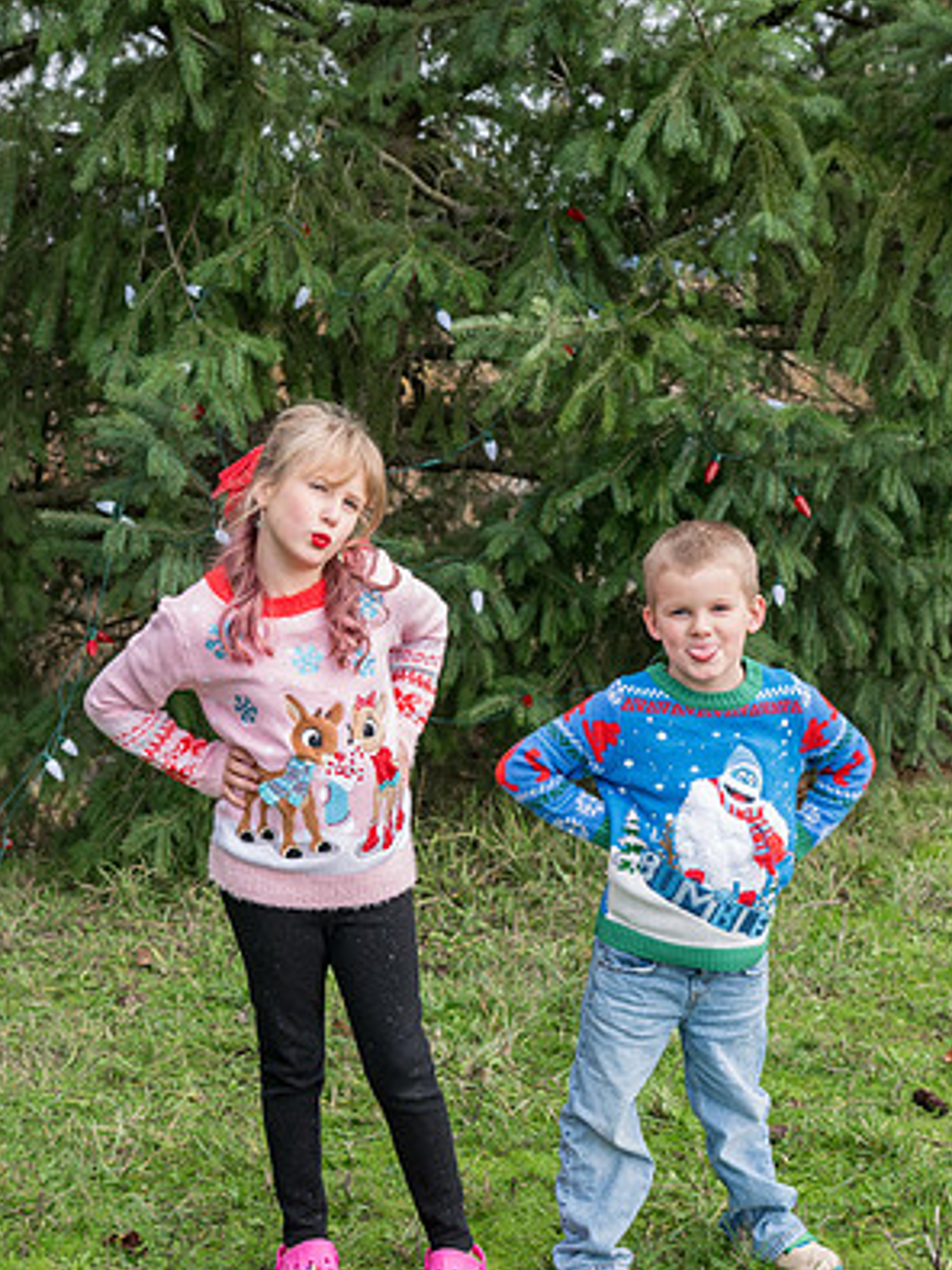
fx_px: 2091
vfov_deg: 33.8
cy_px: 711
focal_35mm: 57
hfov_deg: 25.6
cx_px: 479
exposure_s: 1/320
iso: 320
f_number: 5
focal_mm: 35
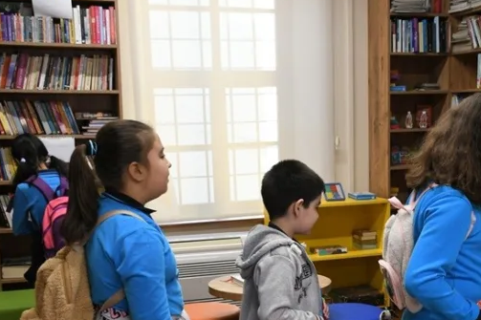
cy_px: 281
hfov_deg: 35.8
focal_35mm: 55
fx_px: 735
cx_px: 330
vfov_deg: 24.0
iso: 900
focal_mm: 18
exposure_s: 1/100
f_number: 3.5
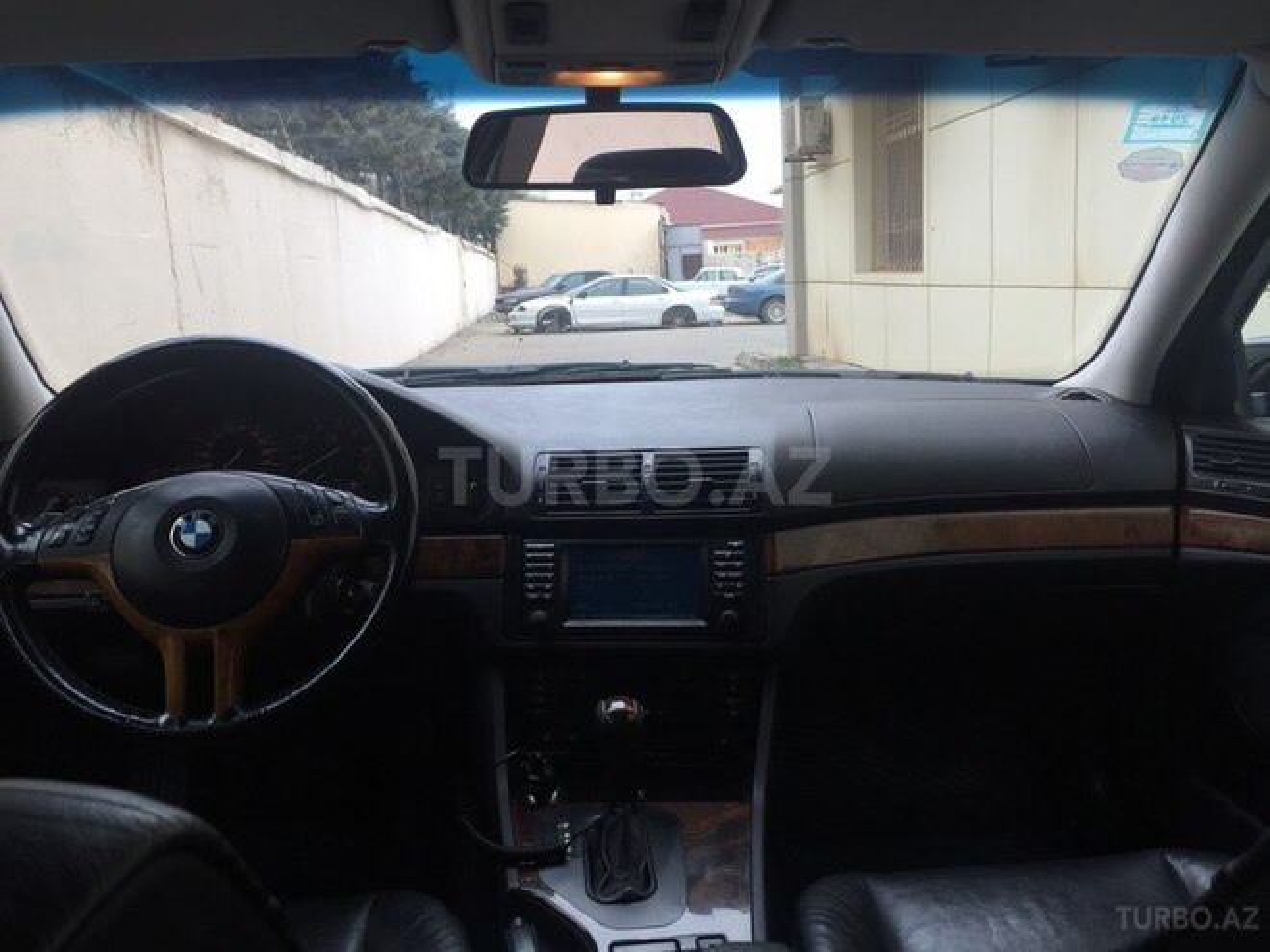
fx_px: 1064
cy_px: 476
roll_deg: +2.3
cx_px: 635
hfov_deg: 61.7
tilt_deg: -11.6
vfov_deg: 48.2
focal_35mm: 29
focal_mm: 4.15
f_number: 2.2
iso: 32
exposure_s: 1/156
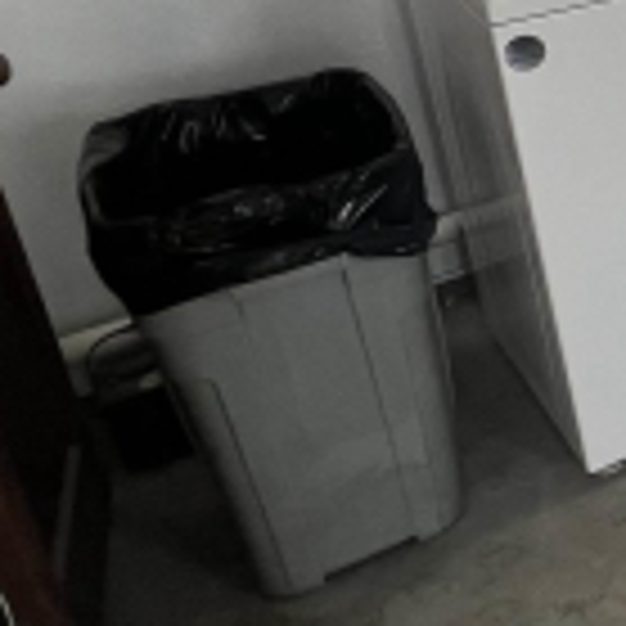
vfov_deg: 28.9
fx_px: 1125
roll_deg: +1.6
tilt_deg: -18.4
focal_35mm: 55
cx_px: 1259
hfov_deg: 18.9
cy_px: -14
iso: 50
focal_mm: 1.57
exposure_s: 1/99
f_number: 1.8
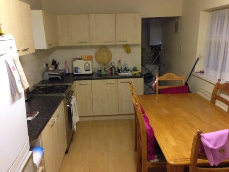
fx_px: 218
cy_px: 86
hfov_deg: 55.4
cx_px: 114
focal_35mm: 33
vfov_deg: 42.9
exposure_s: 1/15
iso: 400
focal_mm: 4.13
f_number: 2.4
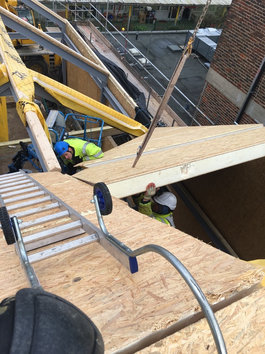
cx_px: 132
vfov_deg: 61.7
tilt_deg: -43.2
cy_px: 177
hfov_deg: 48.2
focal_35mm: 29
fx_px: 296
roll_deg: -9.8
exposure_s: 1/148
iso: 25
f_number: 2.2
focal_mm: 4.15
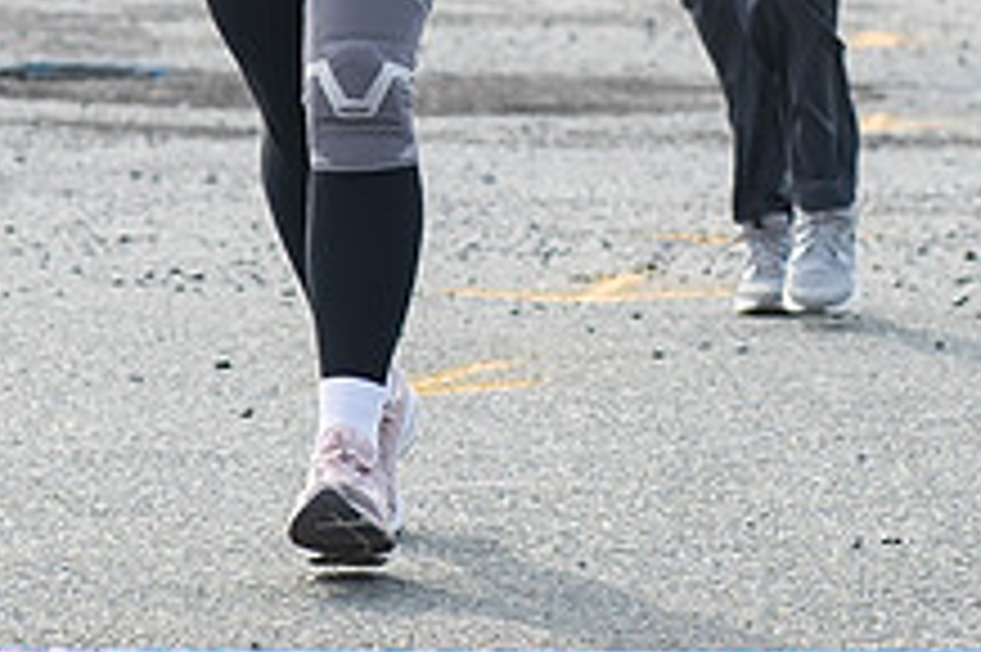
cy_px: -595
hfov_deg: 5.1
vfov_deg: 3.3
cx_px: 342
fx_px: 11082
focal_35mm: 407
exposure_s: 1/1000
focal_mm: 80
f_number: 4.5
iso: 250
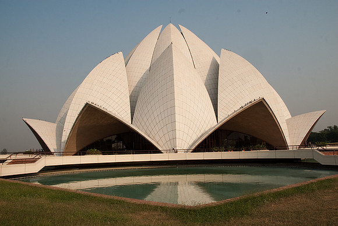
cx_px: 169
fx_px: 254
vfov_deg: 48.0
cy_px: 113
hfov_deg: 67.3
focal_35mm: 27
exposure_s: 1/350
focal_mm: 18
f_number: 10
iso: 200
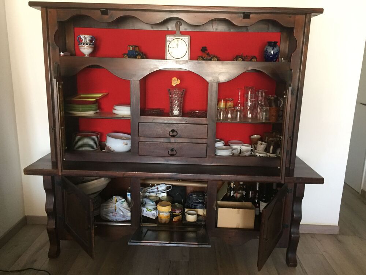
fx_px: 307
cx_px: 183
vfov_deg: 48.2
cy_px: 138
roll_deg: -0.8
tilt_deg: -12.7
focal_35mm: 29
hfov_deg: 61.7
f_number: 2.2
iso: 250
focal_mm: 4.15
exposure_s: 1/33
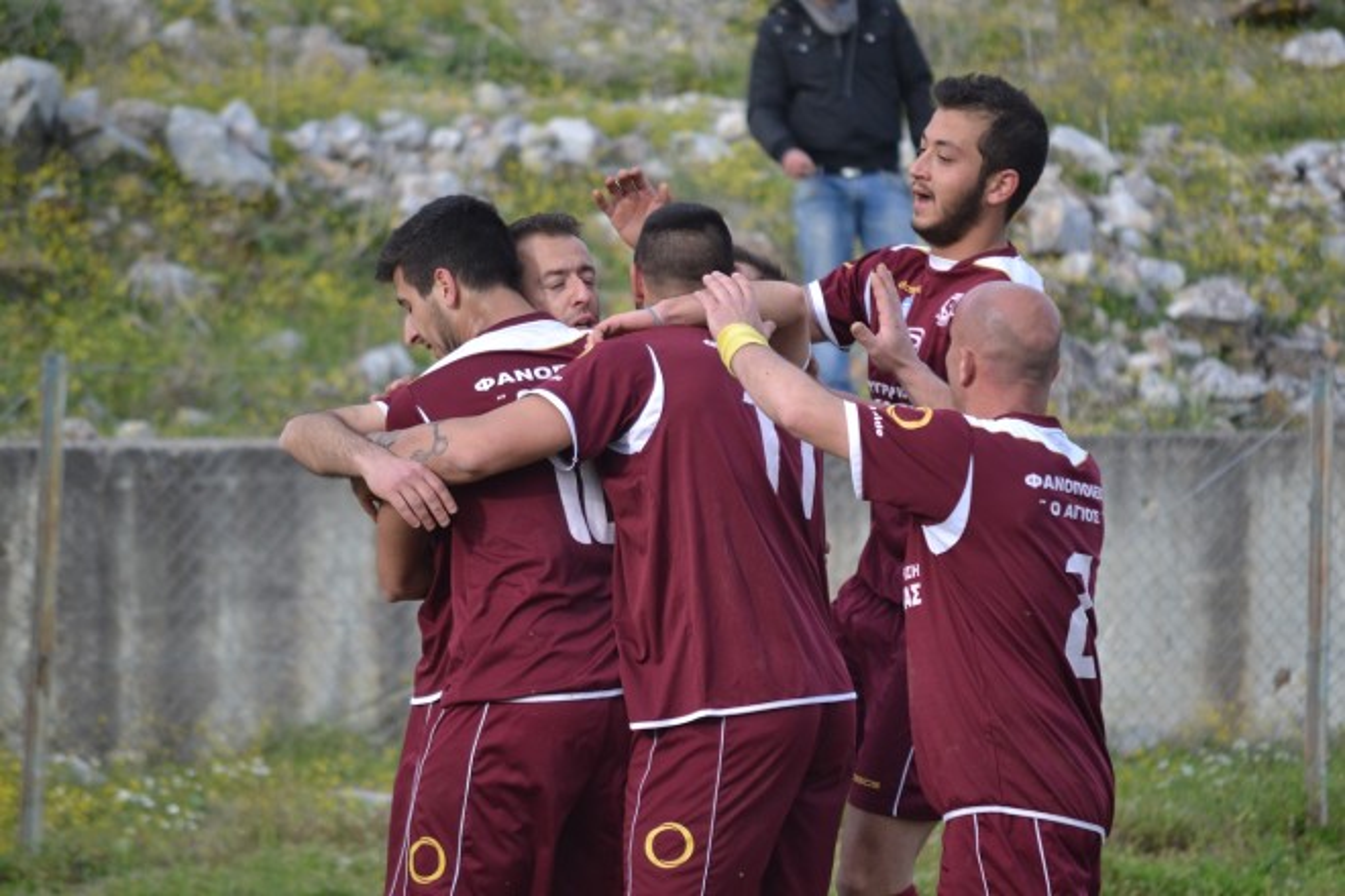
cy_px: 448
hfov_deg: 6.9
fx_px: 11207
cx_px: 672
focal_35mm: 300
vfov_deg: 4.6
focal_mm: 200
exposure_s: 1/500
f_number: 5.6
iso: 400
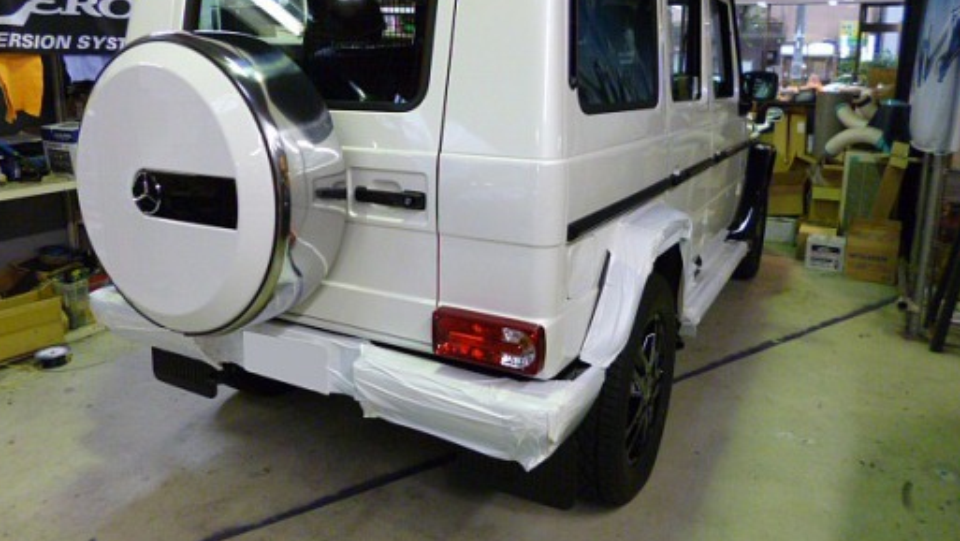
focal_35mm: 27
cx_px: 466
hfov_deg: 69.8
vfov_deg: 42.6
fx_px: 688
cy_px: 197
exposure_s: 1/40
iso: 400
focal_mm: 4.3
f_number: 2.5
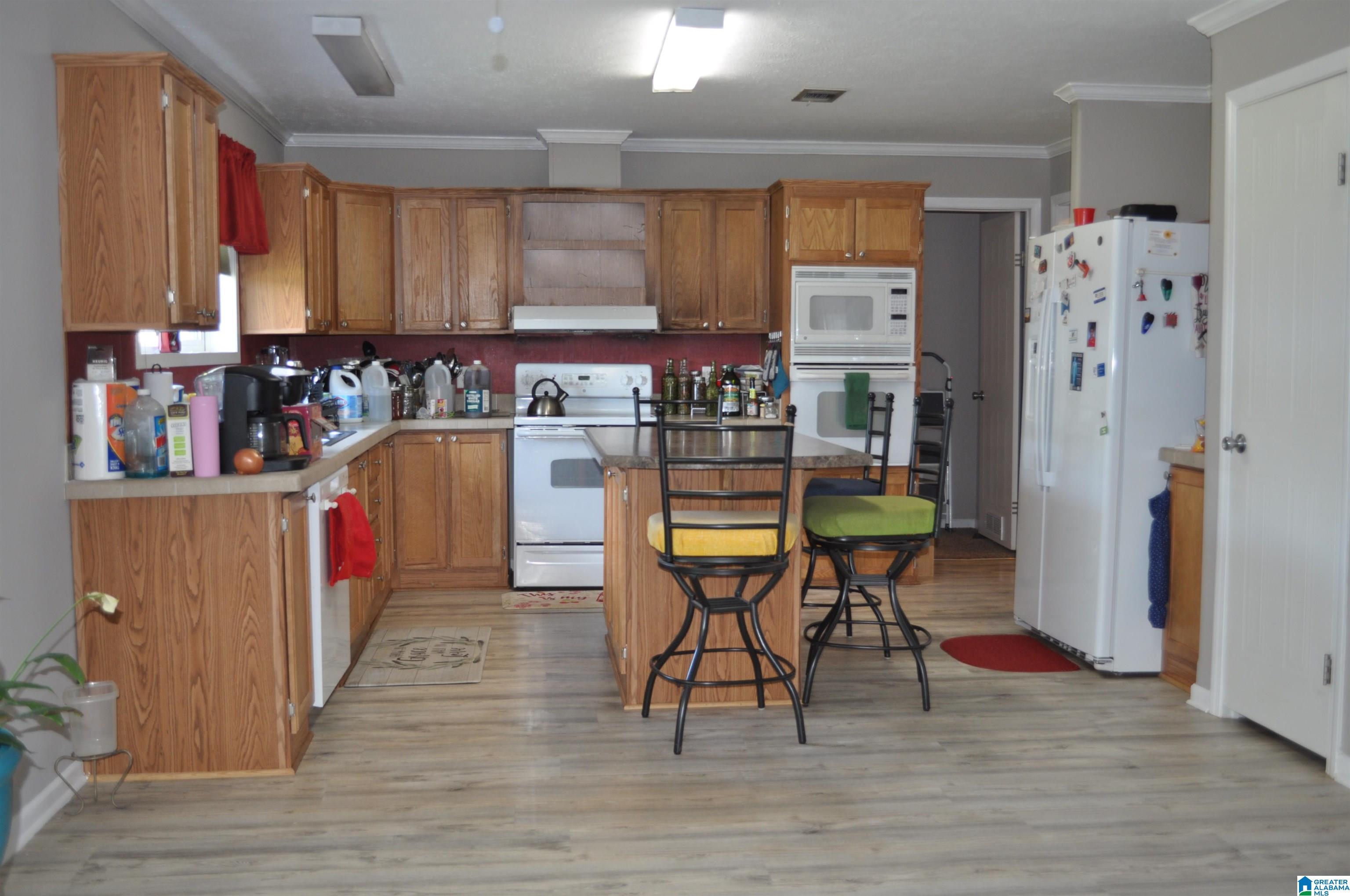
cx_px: 675
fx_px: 1348
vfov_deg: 36.8
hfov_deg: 53.2
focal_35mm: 36
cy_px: 448
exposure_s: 1/30
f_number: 4
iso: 400
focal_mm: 24
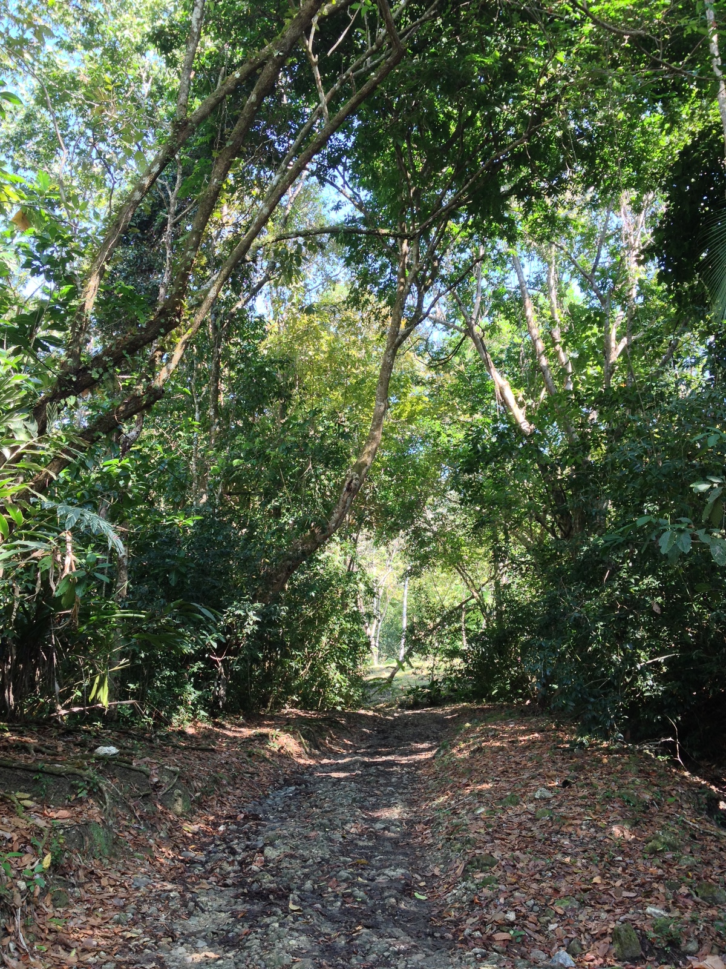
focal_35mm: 35
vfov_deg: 52.6
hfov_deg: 40.7
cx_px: 363
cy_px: 484
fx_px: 979
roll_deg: +0.9
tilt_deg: +17.6
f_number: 2.4
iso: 50
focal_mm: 4.28
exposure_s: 1/60
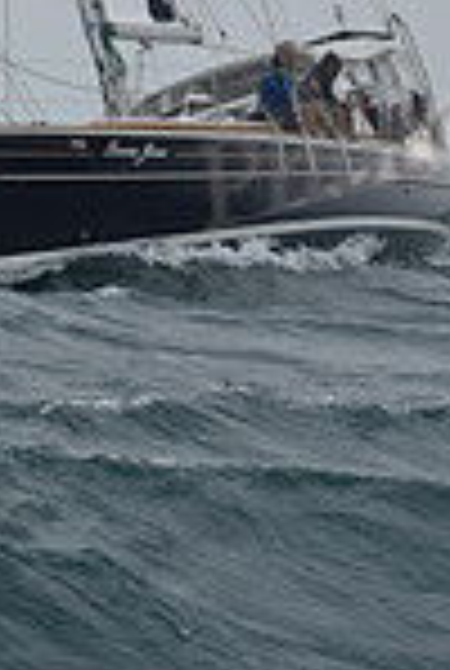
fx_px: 5076
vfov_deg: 7.4
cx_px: -34
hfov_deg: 5.1
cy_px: -513
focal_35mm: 272
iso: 250
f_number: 10
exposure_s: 1/800
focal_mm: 70
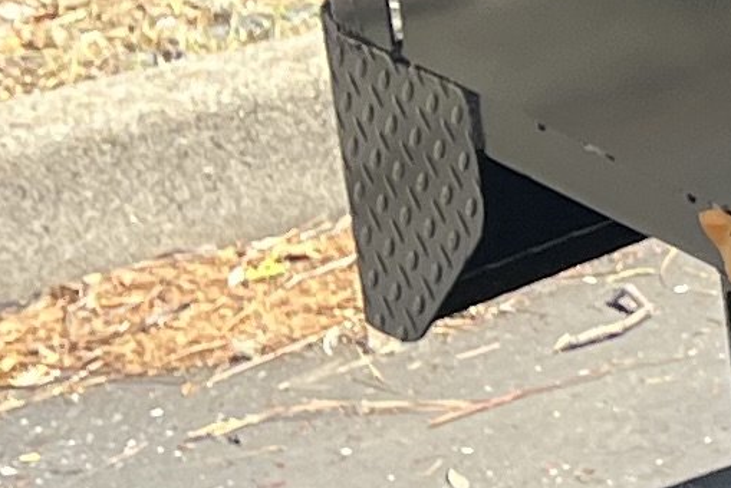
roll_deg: +0.1
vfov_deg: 6.4
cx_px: 2430
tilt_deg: -15.2
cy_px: -164
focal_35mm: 214
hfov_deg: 7.9
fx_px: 4348
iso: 50
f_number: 1.6
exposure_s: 1/845
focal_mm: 5.1
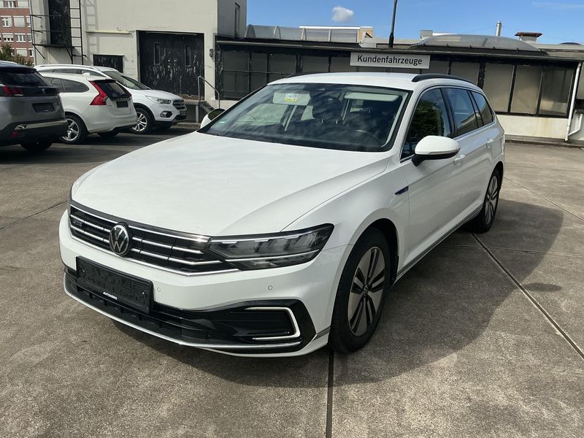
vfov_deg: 49.7
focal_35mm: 28
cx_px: 292
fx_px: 472
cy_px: 219
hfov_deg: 63.4
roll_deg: -1.0
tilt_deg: -15.6
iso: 25
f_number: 1.8
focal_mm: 3
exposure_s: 1/3125
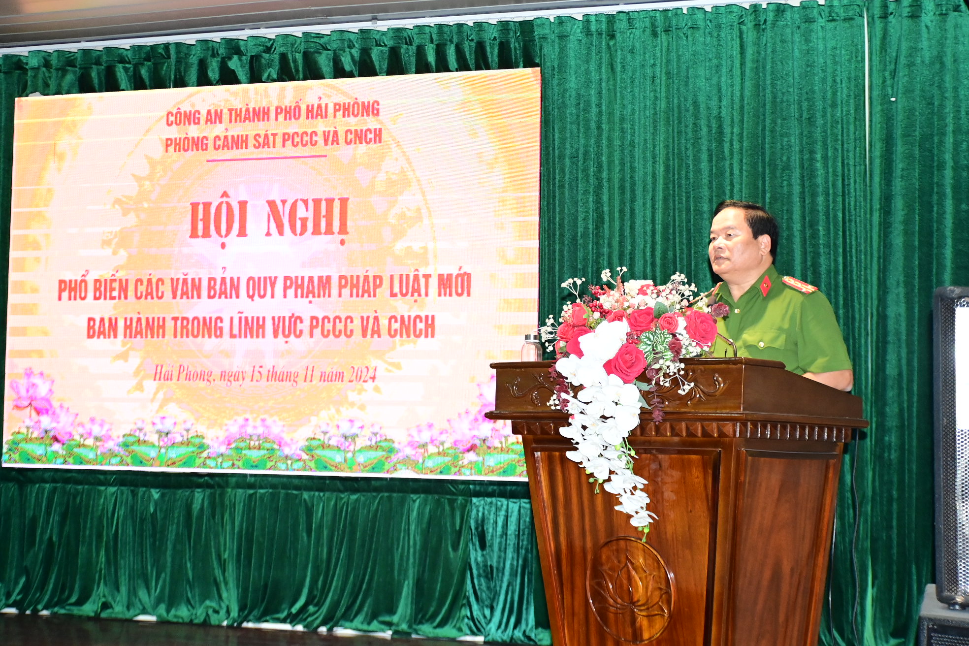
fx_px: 1615
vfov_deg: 22.6
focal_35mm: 60
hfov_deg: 33.4
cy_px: 323
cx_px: 484
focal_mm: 40
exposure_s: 1/200
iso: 2500
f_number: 4.5
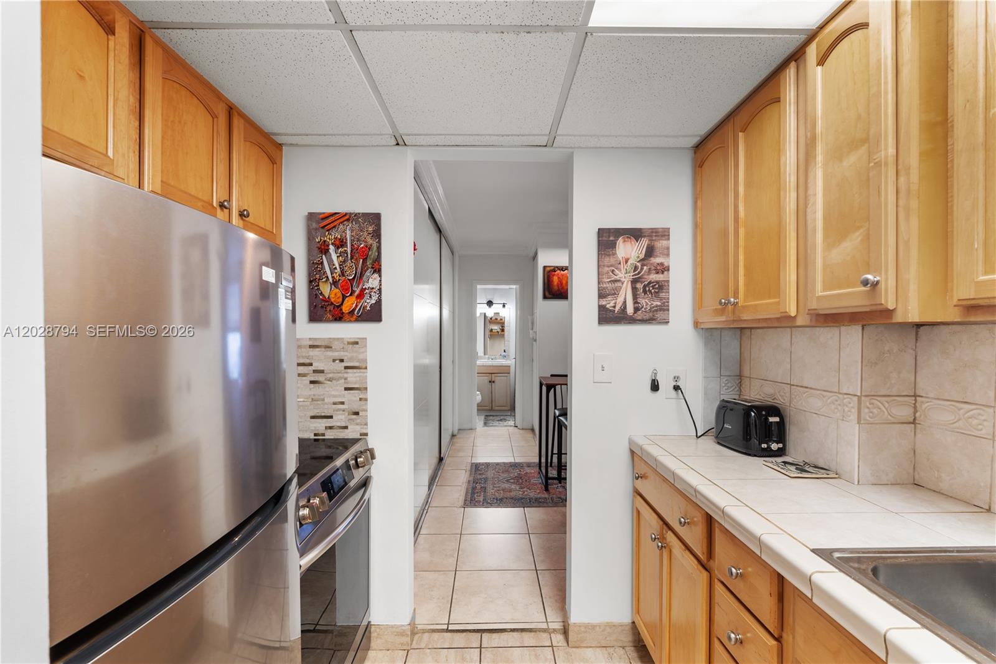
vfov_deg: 73.7
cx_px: 498
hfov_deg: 96.7
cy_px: 332
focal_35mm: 16
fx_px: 443
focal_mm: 16
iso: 250
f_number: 9
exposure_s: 1/2.5
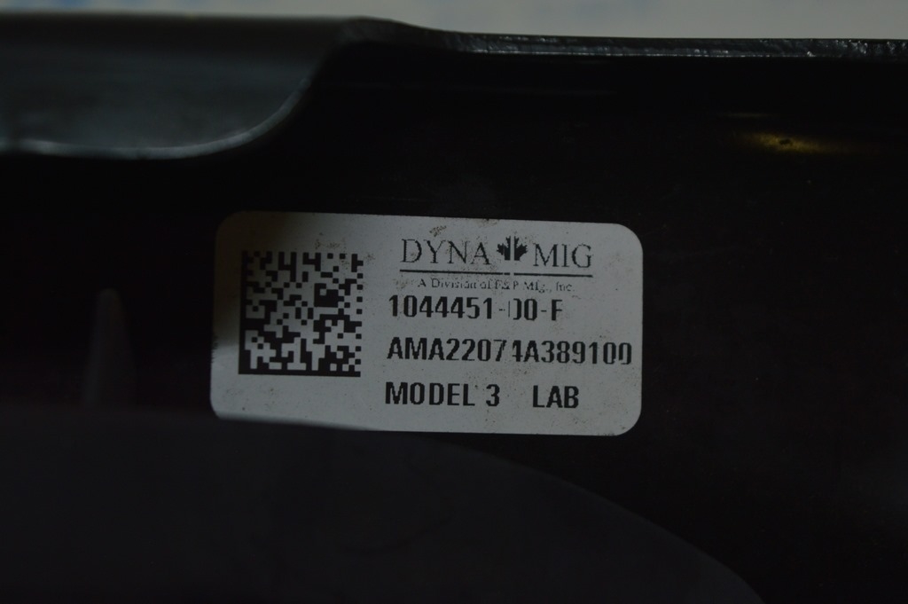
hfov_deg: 24.6
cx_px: 454
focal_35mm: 82
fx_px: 2079
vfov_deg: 16.5
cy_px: 302
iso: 400
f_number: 5.6
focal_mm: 55
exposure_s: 1/160
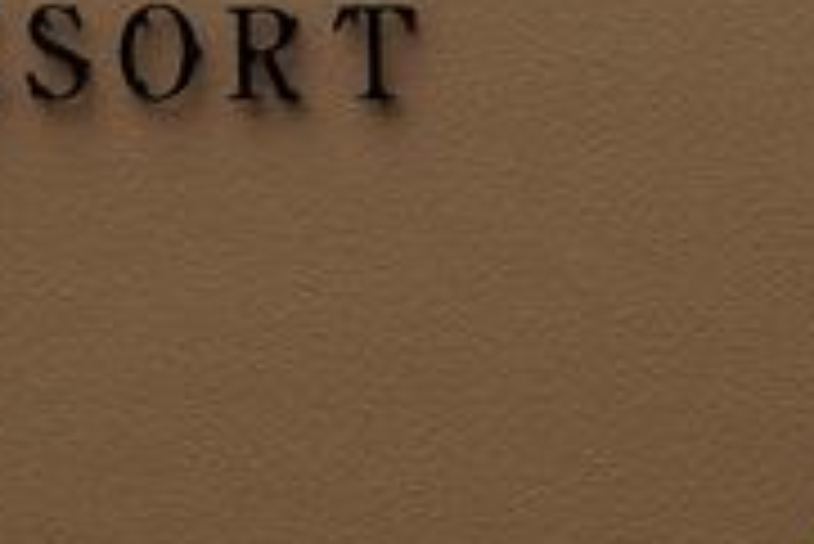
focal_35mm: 159
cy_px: -346
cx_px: 400
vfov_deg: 8.4
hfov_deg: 12.9
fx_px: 3598
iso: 100
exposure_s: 1/125
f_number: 11
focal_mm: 16
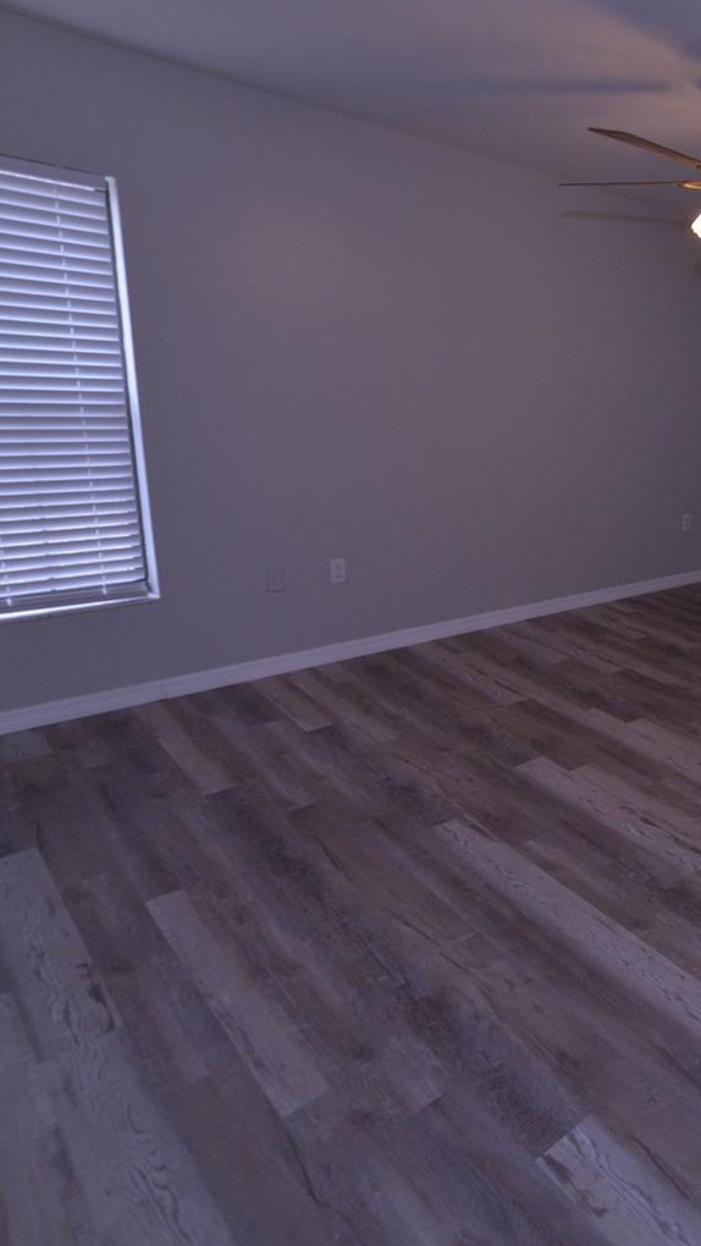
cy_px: 602
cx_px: 744
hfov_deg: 41.2
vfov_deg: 78.7
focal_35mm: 23
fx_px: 760
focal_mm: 14
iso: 1600
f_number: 8
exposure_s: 1/200
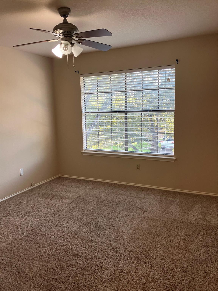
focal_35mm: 28
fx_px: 235
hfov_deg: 49.7
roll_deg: +1.3
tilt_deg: -7.7
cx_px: 109
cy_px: 146
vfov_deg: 63.4
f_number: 1.8
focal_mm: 3.99
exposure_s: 1/60
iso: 100
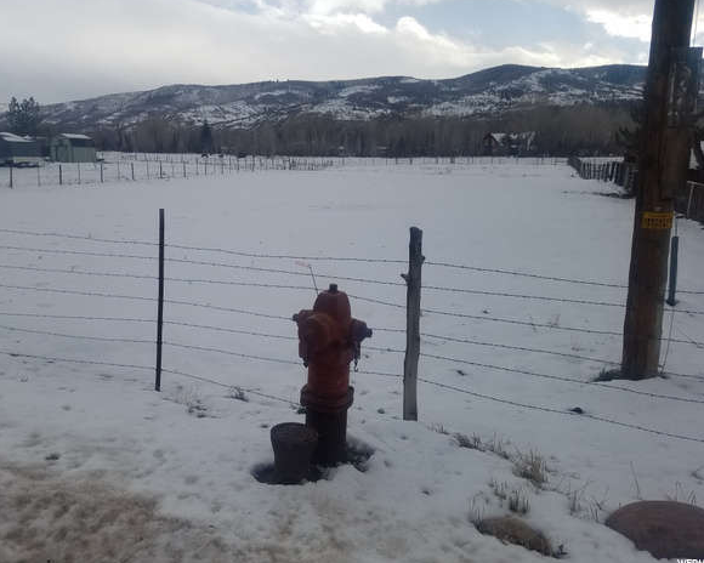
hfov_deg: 62.1
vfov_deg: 51.5
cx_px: 328
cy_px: 277
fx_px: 583
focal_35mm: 28
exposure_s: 1/2152
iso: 50
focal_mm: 4.2
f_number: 1.7
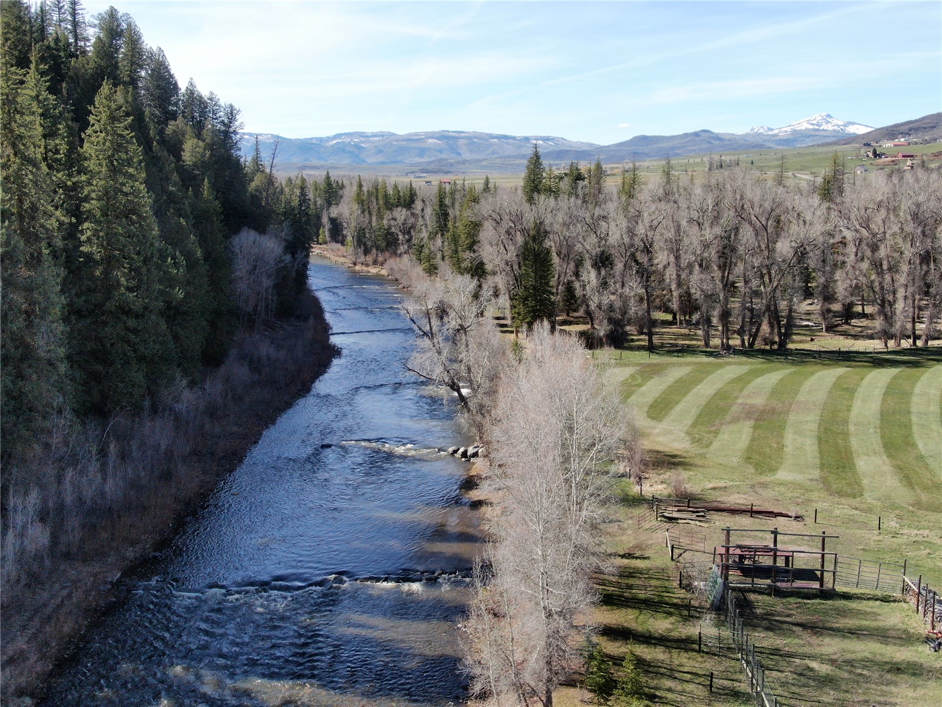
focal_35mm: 41
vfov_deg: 35.1
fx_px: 1116
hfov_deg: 45.8
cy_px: 354
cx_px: 471
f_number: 3.5
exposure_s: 1/2000
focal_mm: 7.07
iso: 400
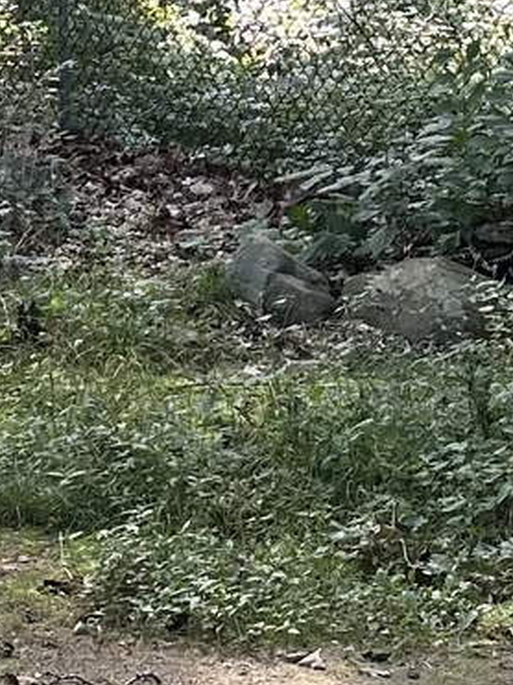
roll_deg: +2.1
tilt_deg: -5.2
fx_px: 2946
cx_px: 107
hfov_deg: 9.9
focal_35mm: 149
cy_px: -20
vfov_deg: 13.1
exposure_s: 1/218
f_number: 1.78
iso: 80
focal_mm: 6.86
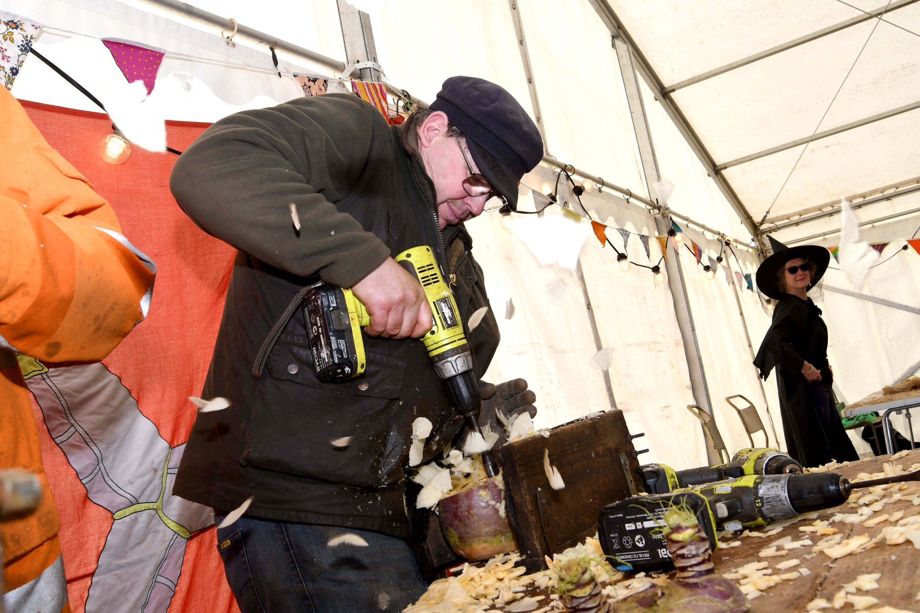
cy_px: 306
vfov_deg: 41.7
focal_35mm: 32
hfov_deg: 59.5
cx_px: 460
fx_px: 805
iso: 320
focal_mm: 21
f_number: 9
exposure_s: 1/250
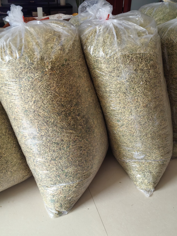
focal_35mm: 34
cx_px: 88
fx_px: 232
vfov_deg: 54.0
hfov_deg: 41.8
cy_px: 118
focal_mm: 5.72
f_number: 2
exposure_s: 1/200
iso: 160
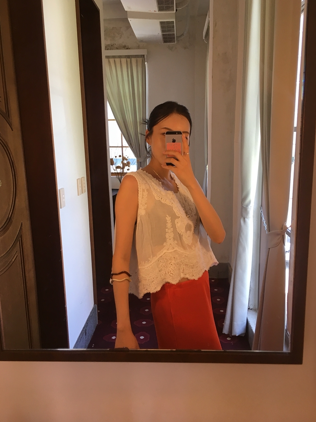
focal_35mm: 30
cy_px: 209
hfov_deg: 46.8
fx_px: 365
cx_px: 158
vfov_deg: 60.0
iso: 25
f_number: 2.2
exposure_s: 1/30
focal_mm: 4.15
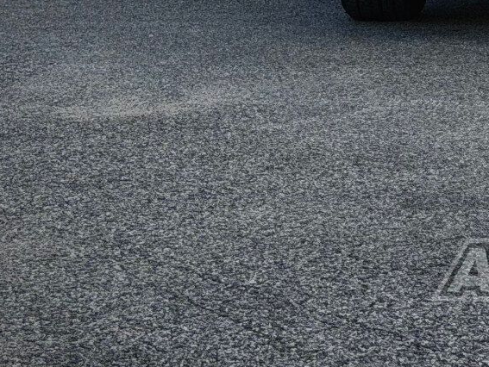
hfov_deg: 11.7
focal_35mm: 165
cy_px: -243
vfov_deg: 8.7
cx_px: 603
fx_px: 2332
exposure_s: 1/1608
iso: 80
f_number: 1.78
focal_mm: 6.76
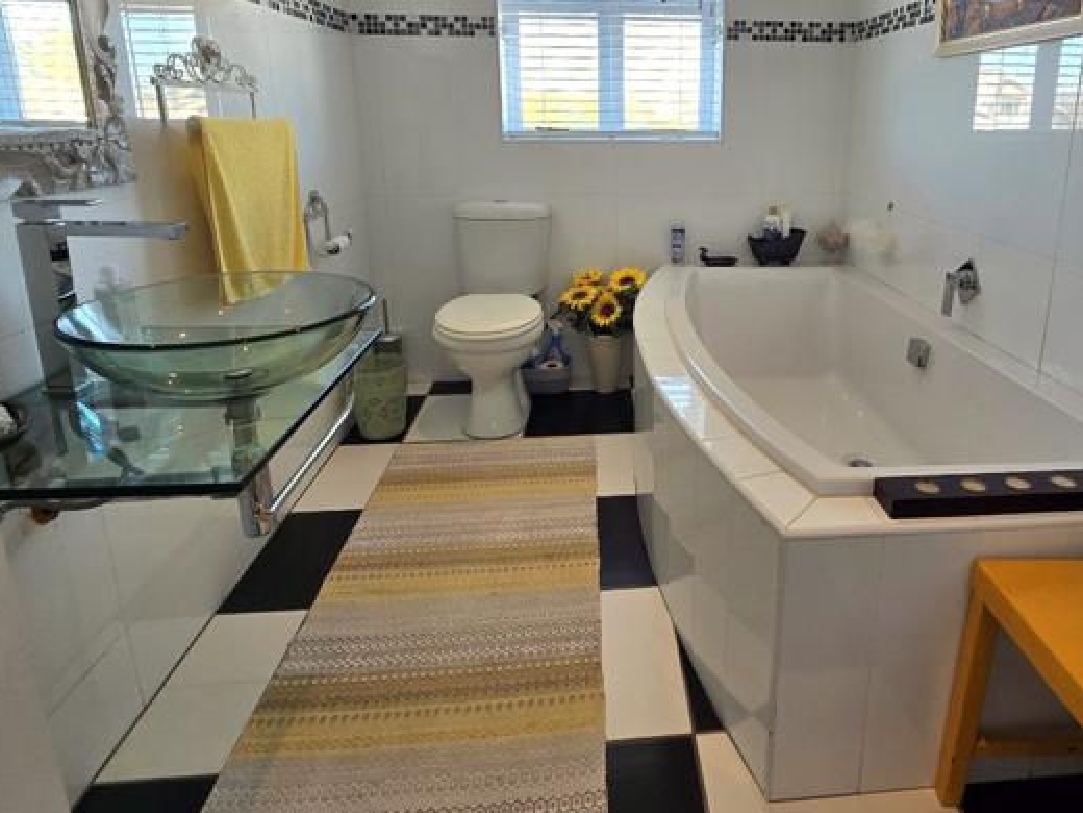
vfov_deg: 64.7
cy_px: 292
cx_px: 652
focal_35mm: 20
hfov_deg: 80.7
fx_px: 626
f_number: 2.2
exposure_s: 1/101
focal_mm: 2.2
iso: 80
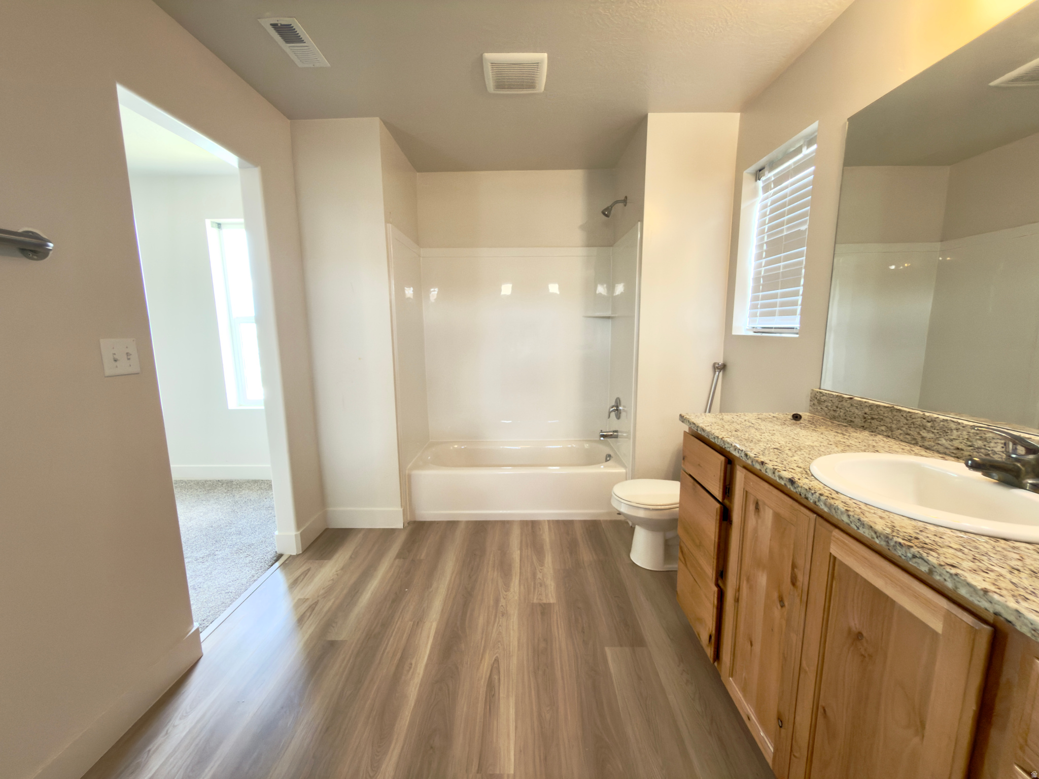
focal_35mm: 14
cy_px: 390
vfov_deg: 85.7
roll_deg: +0.2
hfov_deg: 102.1
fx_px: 420
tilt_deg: -8.0
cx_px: 520
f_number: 2.2
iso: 64
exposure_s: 1/30
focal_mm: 2.22
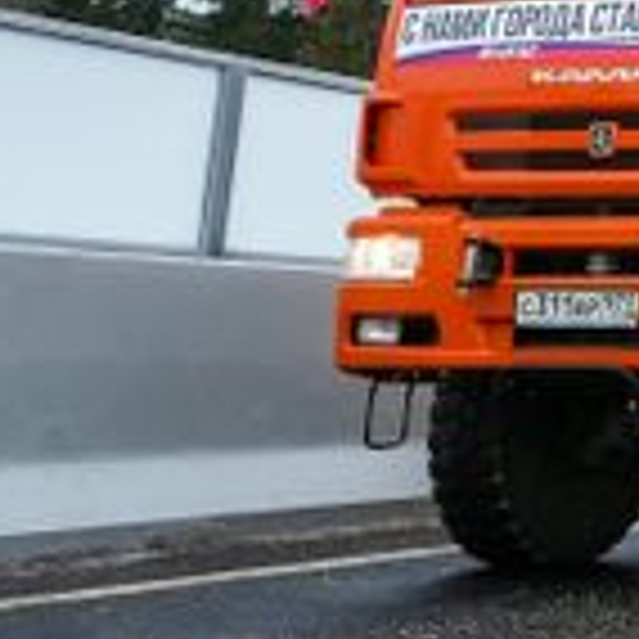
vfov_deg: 18.1
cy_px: -99
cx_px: 1402
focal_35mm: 92
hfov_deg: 14.5
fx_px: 1921
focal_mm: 22
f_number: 4
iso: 1000
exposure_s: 1/500
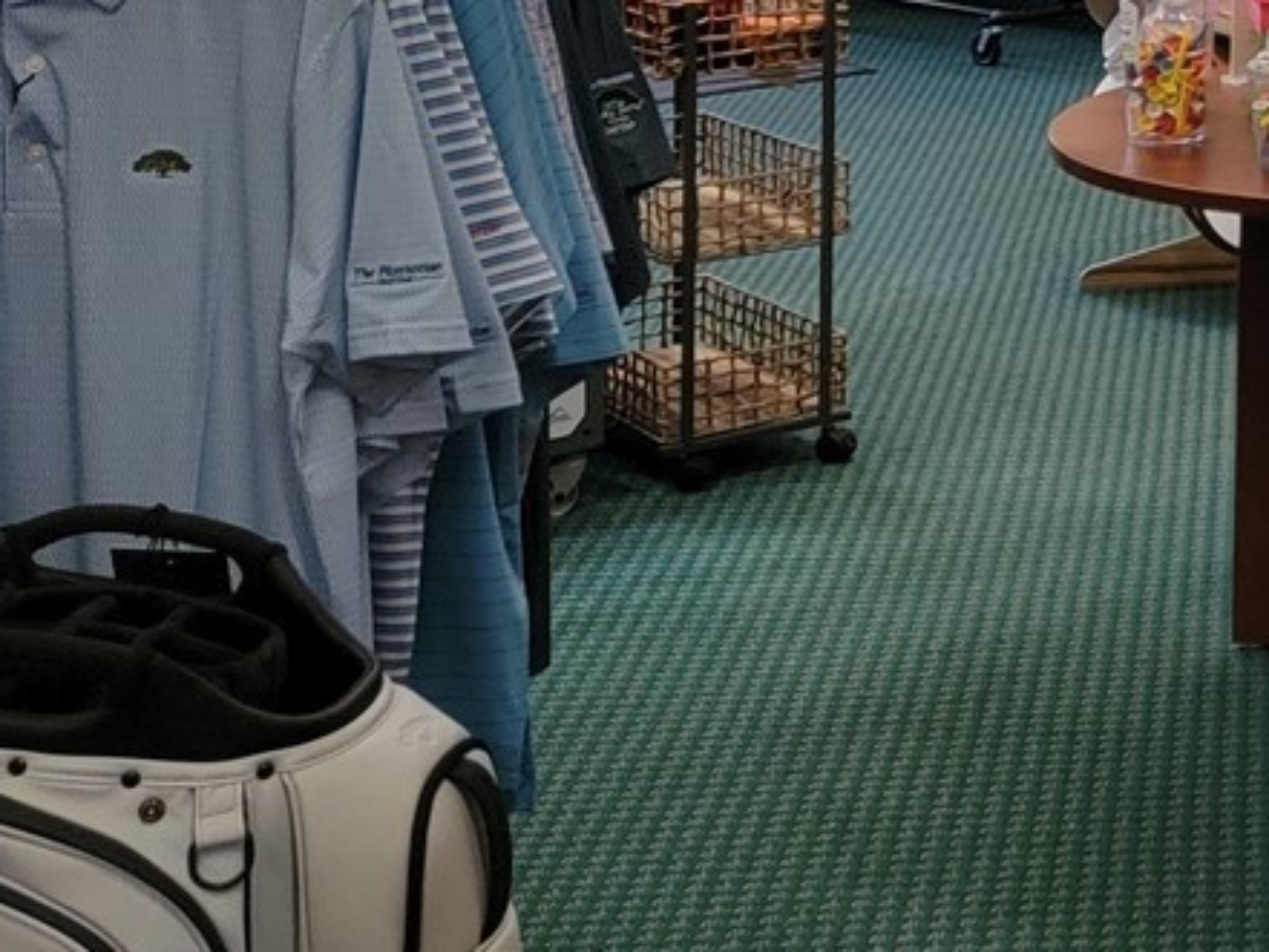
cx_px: 1896
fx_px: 3190
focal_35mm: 87
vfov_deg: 16.0
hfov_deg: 19.6
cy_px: -311
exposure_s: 1/120
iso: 320
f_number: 1.8
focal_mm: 6.7
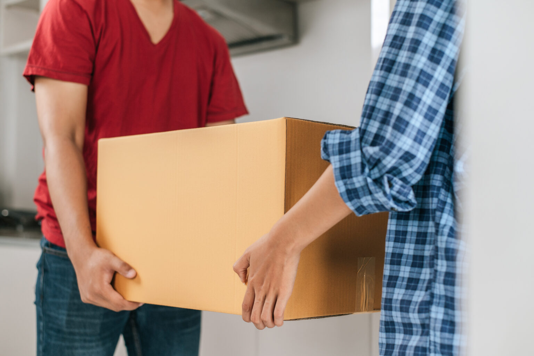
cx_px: 267
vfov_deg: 27.0
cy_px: 178
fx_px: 741
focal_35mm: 50
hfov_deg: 39.6
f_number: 2.8
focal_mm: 50
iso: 400
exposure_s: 1/400
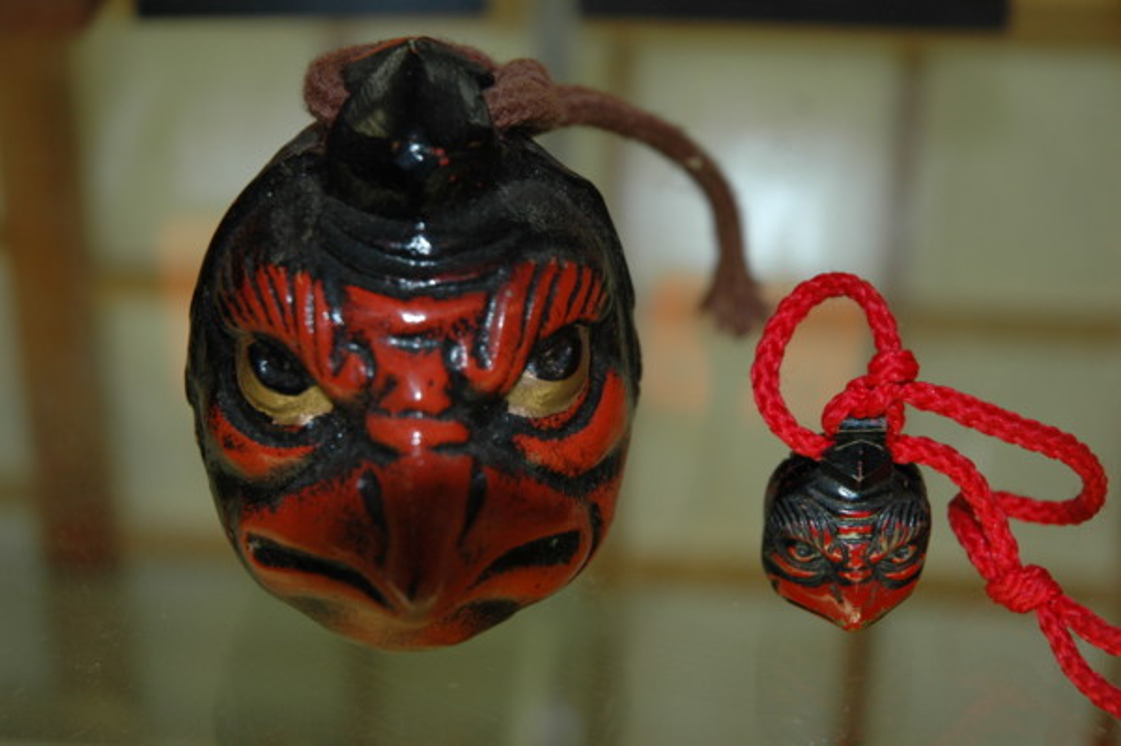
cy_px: 373
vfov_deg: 14.7
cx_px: 560
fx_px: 2893
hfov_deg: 21.9
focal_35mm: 93
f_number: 4.5
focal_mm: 62
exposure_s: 1/60
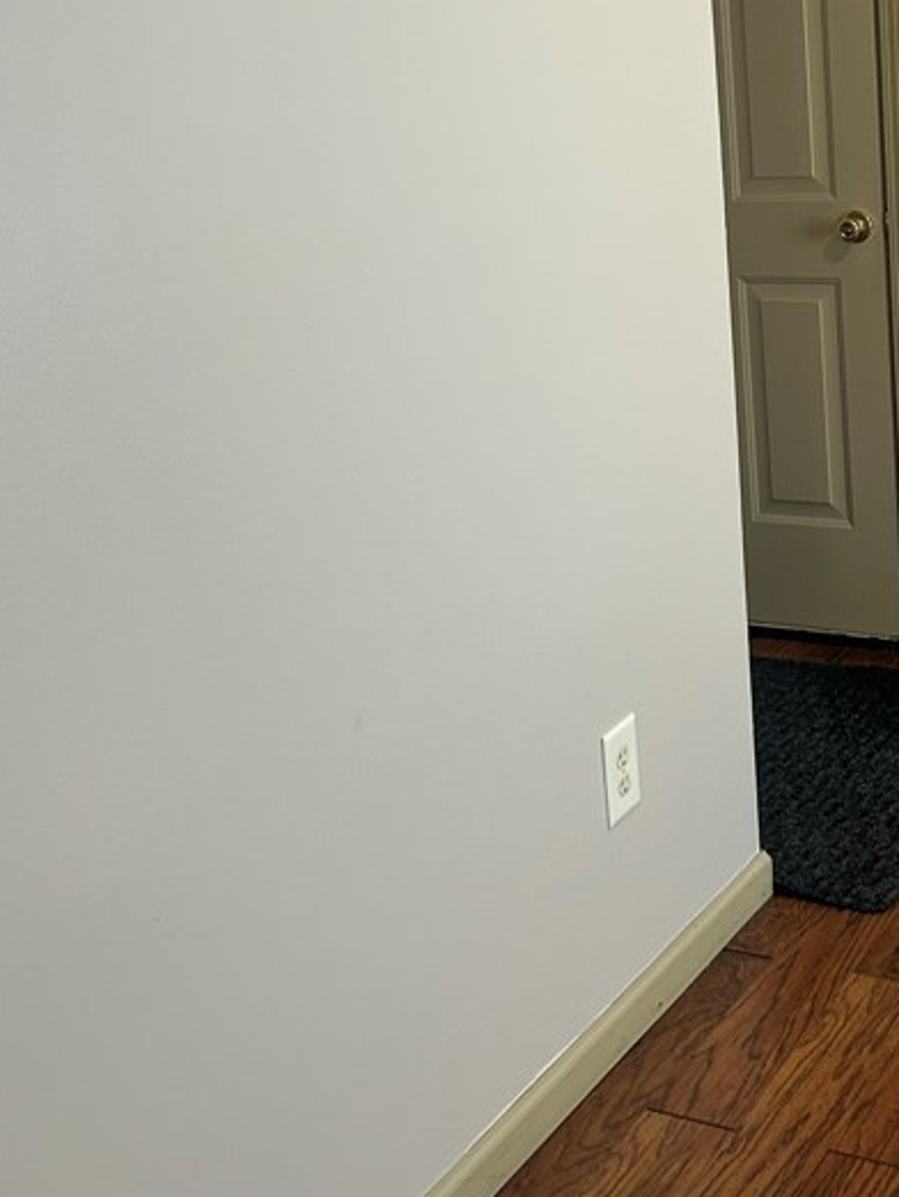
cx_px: 773
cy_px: 280
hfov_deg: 27.7
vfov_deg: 36.5
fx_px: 1765
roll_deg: +3.7
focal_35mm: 51
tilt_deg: -7.0
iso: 125
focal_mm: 5.7
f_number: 1.5
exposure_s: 1/120
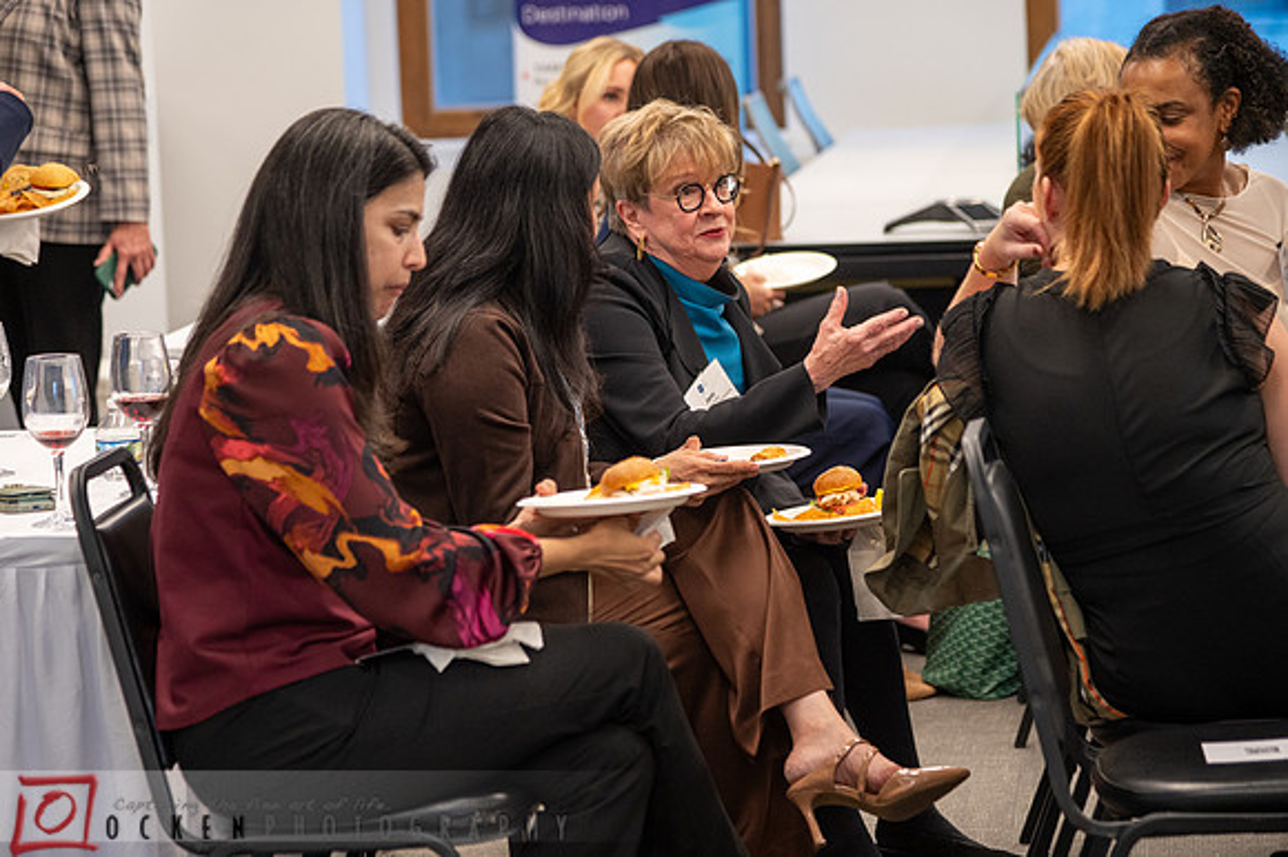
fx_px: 4093
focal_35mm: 114
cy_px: 444
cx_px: 603
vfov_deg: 12.0
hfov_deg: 17.9
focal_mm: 105
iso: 1600
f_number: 4
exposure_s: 1/100
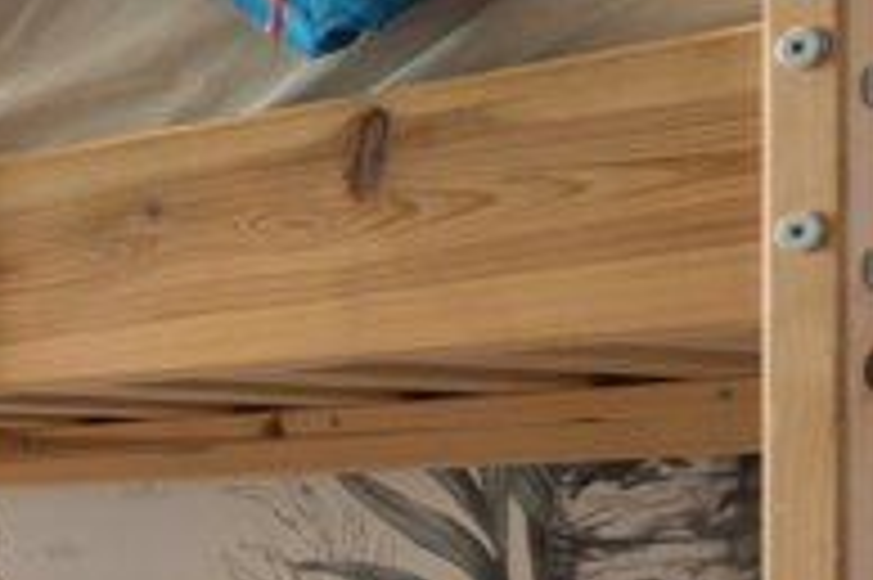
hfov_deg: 13.2
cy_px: 652
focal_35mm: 103
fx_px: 2496
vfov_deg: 13.0
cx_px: -1372
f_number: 8
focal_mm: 12
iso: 200
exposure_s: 1/50
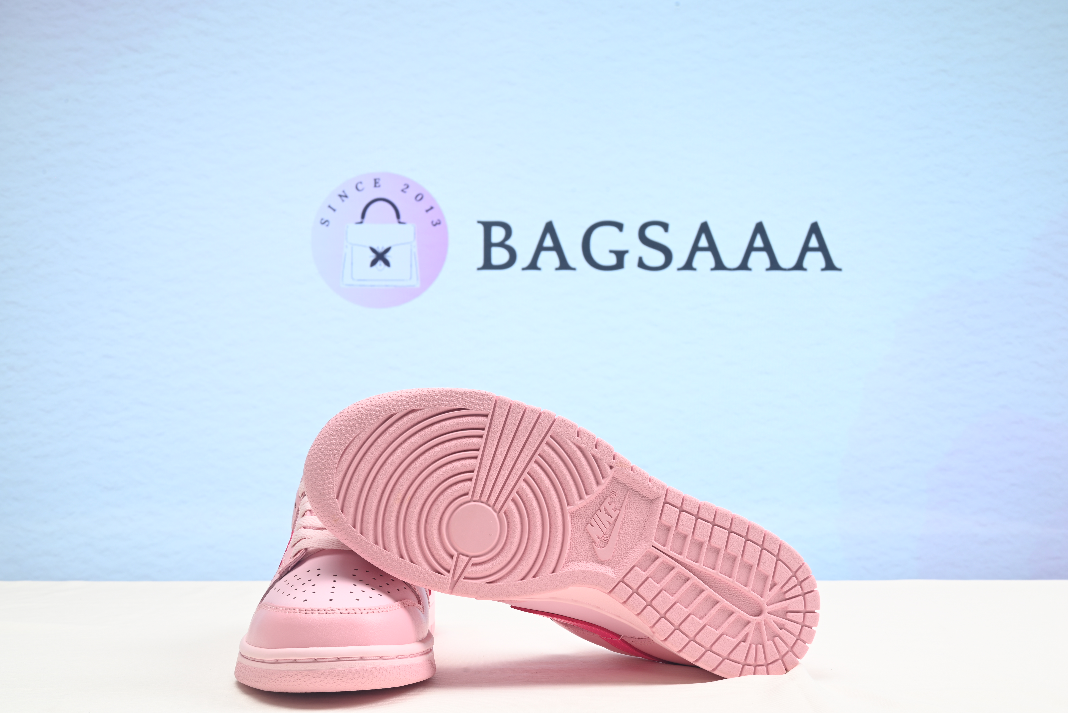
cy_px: 356
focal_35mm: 42
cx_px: 534
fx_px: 1246
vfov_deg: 31.9
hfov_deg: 46.4
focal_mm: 42
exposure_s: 1/2
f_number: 16
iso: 100
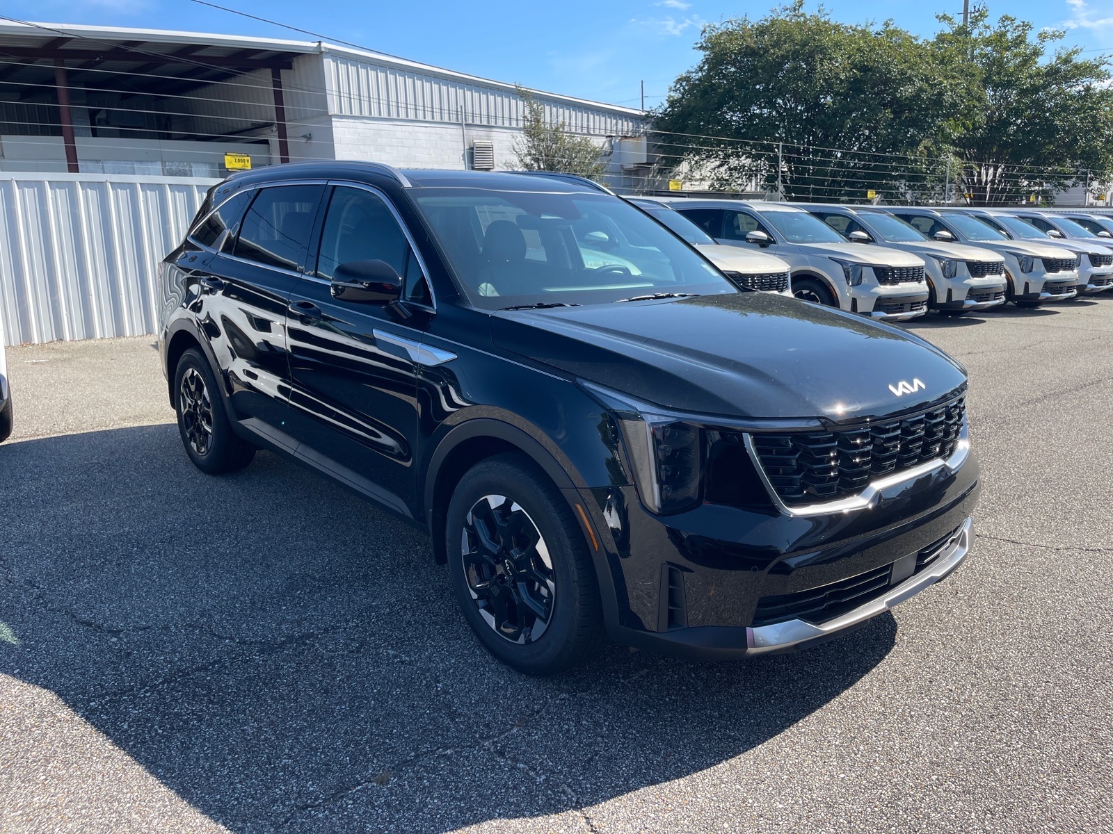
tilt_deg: -13.0
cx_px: 556
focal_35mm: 26
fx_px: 836
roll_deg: +2.7
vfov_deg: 53.1
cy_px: 417
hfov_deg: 67.3
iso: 32
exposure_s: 1/2786
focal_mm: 5.1
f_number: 1.6
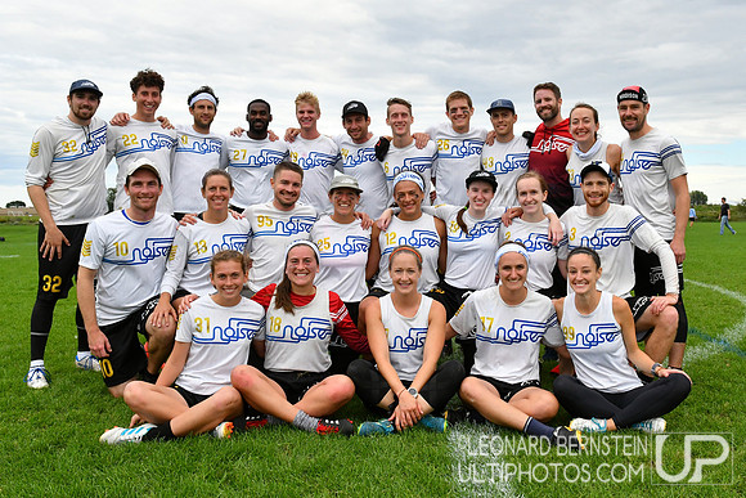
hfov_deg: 57.2
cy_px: 249
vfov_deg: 40.0
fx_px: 684
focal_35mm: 33
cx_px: 373
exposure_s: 1/1600
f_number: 9
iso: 1600
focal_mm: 22
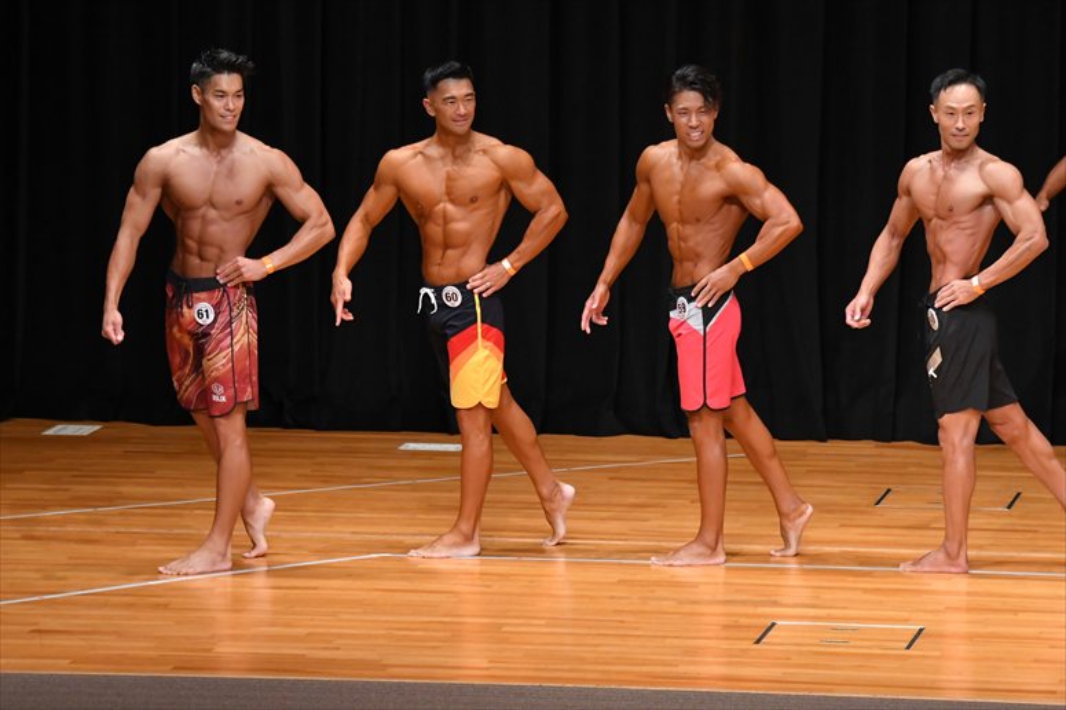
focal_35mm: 225
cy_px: 355
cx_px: 533
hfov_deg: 9.2
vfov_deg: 6.1
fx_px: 6659
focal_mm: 150
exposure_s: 1/400
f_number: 5.6
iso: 4000
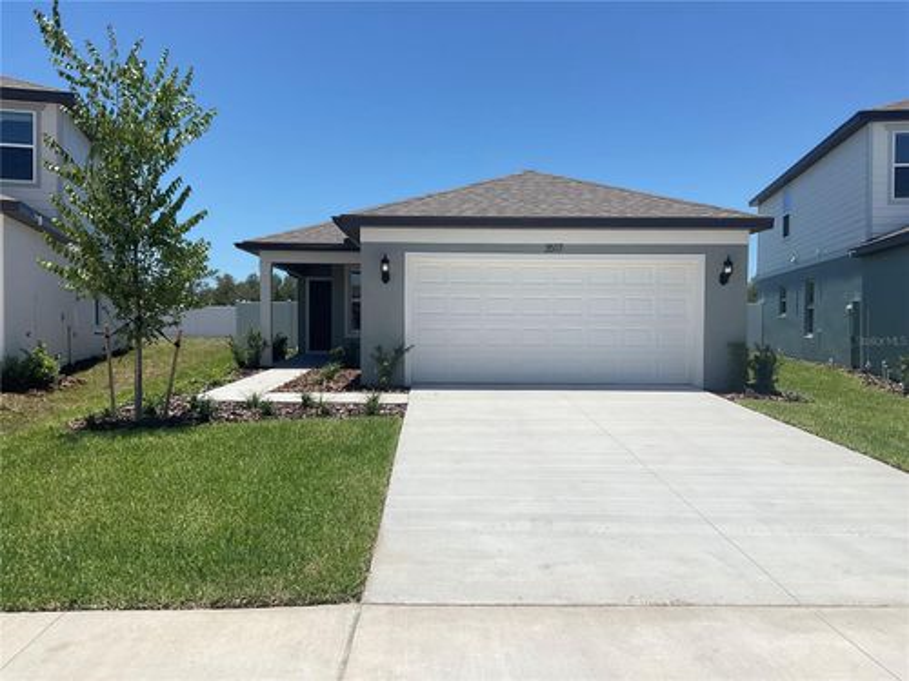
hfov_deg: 61.7
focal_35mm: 29
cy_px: 340
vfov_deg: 48.2
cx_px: 454
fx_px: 762
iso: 16
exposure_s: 1/4065
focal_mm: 3
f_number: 1.8
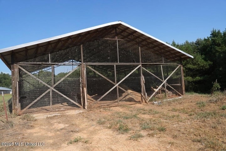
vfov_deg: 49.6
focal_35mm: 26
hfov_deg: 69.4
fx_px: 163
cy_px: 76
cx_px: 113
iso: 250
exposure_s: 1/2000
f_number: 4.5
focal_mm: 26
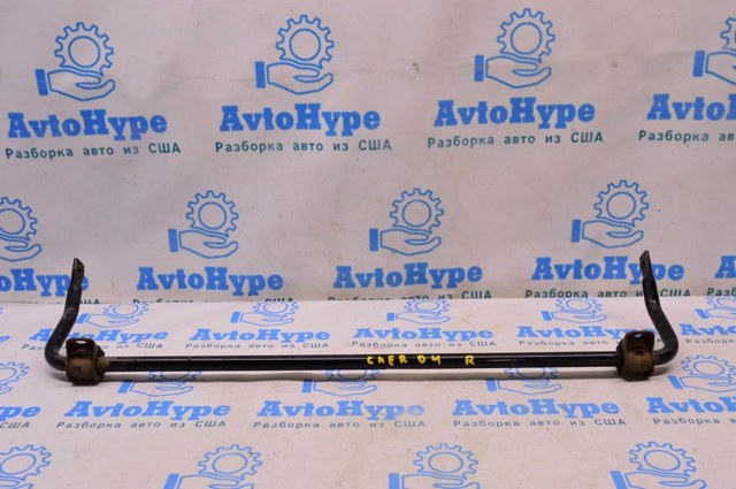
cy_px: 244
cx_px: 368
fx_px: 796
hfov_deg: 49.6
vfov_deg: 34.1
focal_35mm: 39
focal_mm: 26
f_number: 8
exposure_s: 1/125
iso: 1600
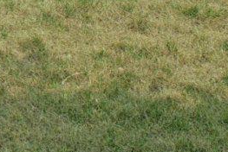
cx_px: -439
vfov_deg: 7.0
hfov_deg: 9.6
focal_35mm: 171
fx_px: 1084
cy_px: -351
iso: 100
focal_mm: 8.38
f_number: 2.8
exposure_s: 1/1250
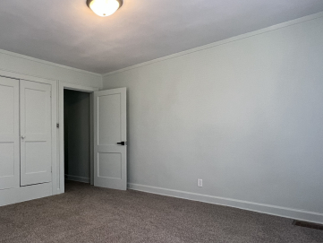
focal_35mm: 24
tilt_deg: +0.6
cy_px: 138
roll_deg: +0.7
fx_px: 224
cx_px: 104
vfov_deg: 56.6
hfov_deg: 69.3
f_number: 1.8
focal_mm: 1.57
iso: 160
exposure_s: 1/120
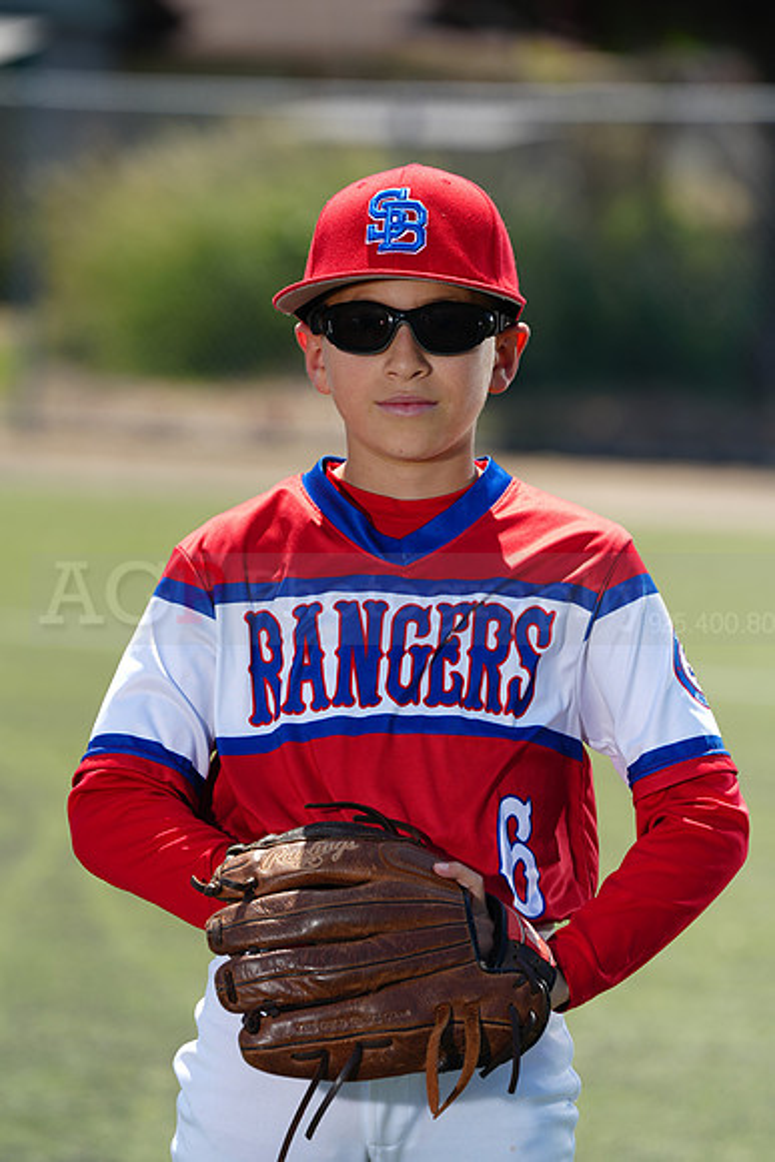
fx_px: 6454
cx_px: 388
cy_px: 581
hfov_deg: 6.9
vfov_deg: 10.3
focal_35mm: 200
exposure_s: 1/250
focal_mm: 200
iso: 50
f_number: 5
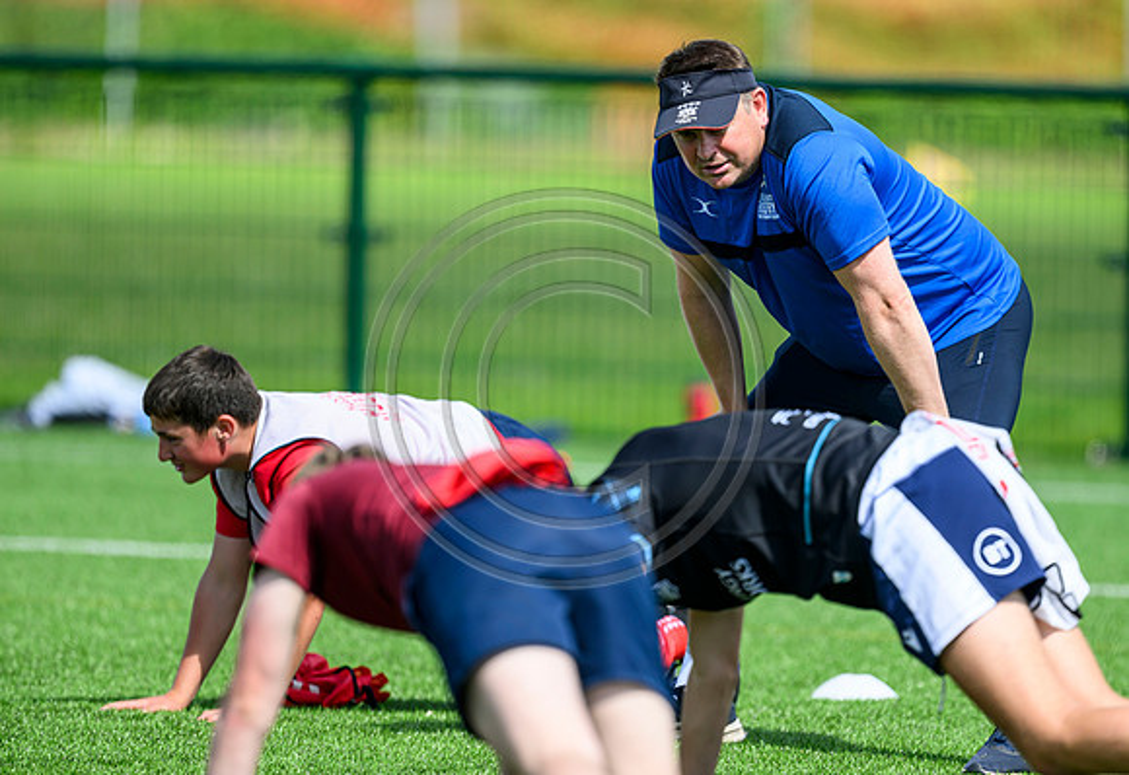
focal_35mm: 461
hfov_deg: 4.4
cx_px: 658
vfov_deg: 3.0
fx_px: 14603
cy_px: 337
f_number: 3.2
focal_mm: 400
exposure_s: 1/2500
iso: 250
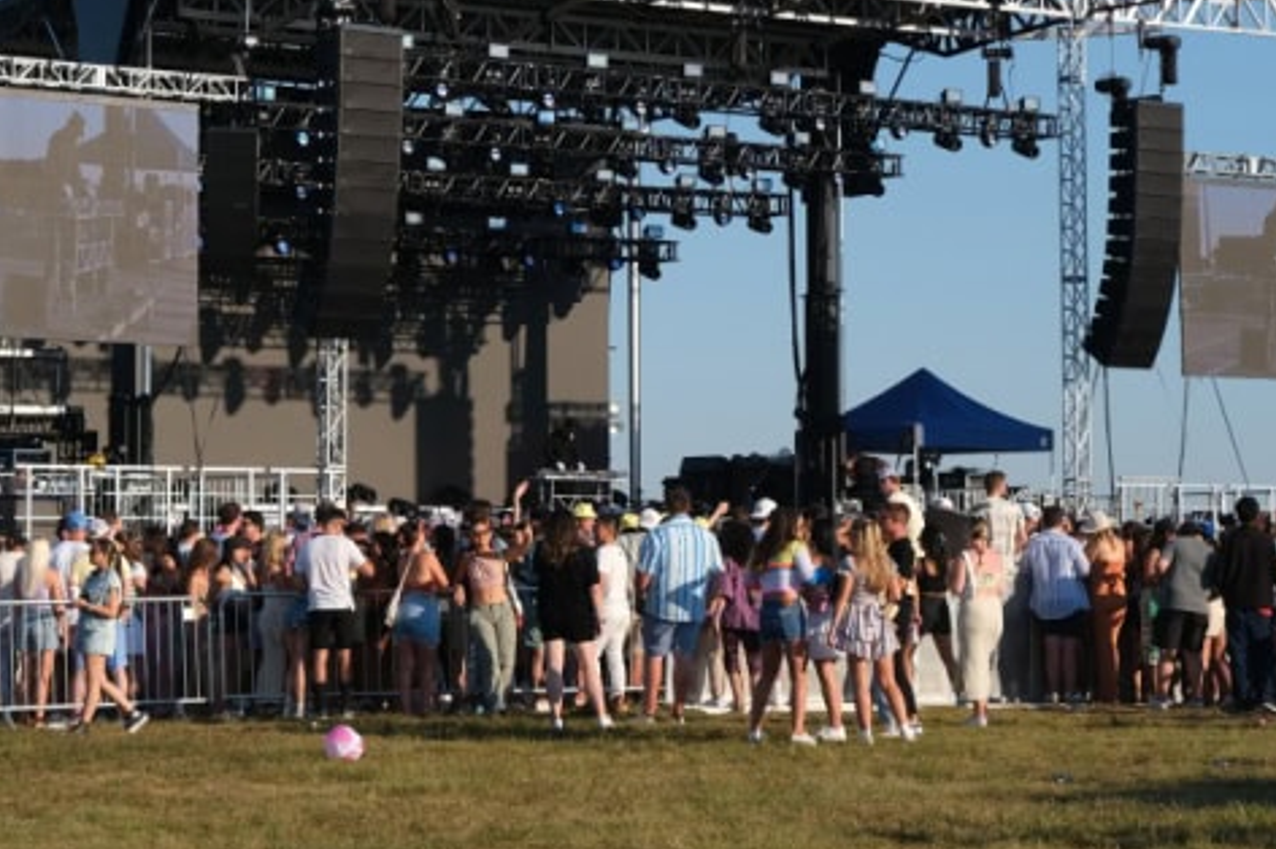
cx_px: 554
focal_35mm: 100
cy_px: 245
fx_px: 3542
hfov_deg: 20.4
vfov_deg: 13.6
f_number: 7.1
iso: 200
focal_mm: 39.3
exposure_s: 1/500
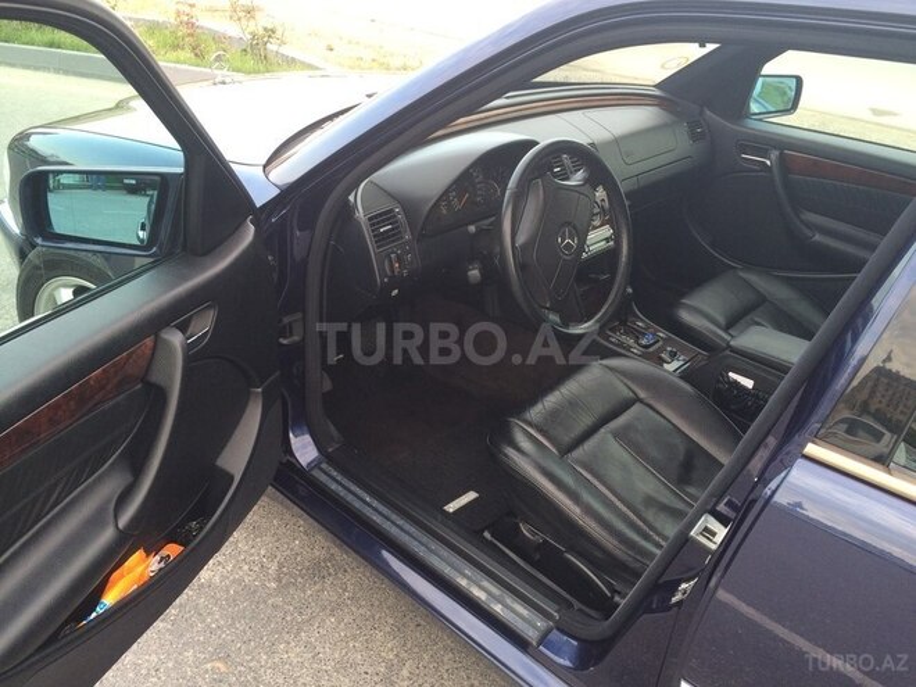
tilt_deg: -29.0
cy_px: 344
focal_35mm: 29
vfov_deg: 48.2
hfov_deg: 61.7
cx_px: 458
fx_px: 767
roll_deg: -4.7
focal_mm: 4.15
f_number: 2.2
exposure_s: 1/100
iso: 50
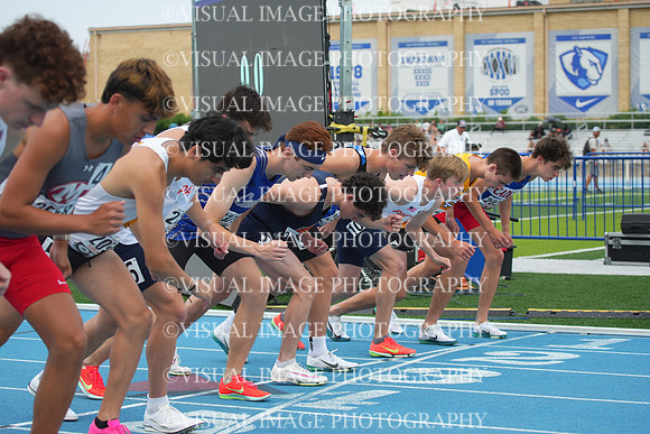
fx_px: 1806
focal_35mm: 100
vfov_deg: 13.7
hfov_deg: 20.4
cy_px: 217
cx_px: 325
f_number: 5.6
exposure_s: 1/1250
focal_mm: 100
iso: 400
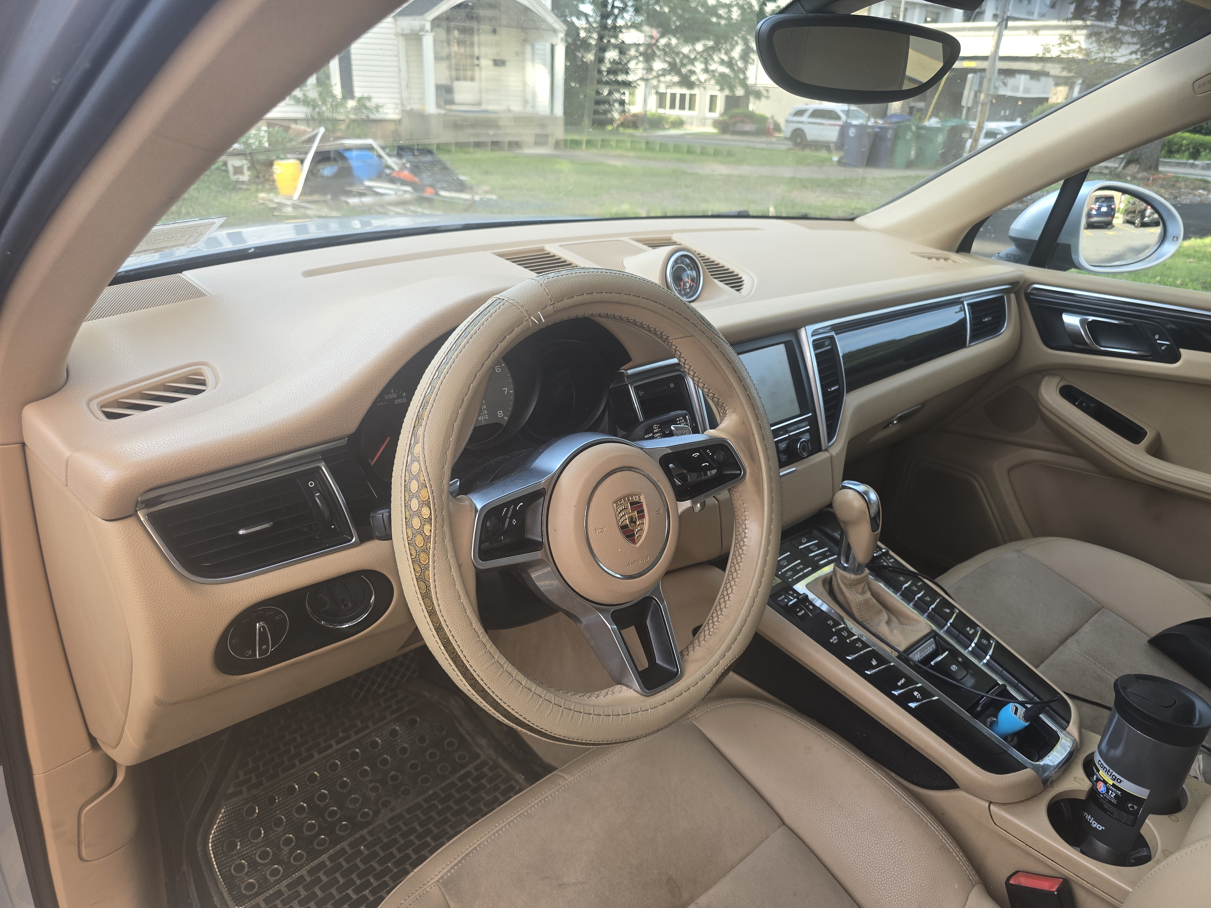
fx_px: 805
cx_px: 606
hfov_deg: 73.9
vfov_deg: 58.9
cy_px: 454
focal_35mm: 23
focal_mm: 6.3
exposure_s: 1/60
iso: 16
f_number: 1.7
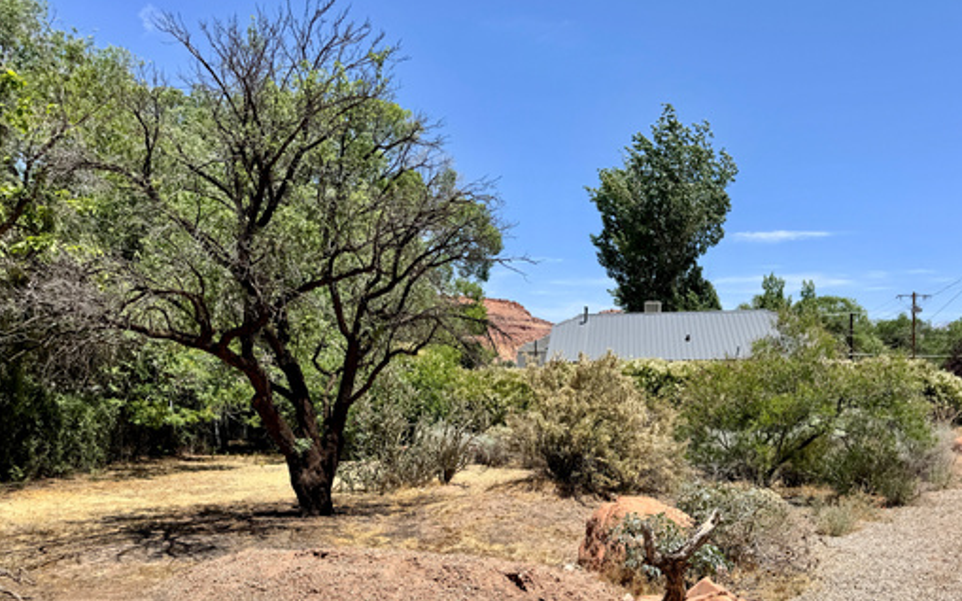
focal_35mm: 32
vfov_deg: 38.9
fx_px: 839
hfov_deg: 59.6
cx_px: 505
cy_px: 410
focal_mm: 6.76
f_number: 1.78
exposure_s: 1/4950
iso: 80
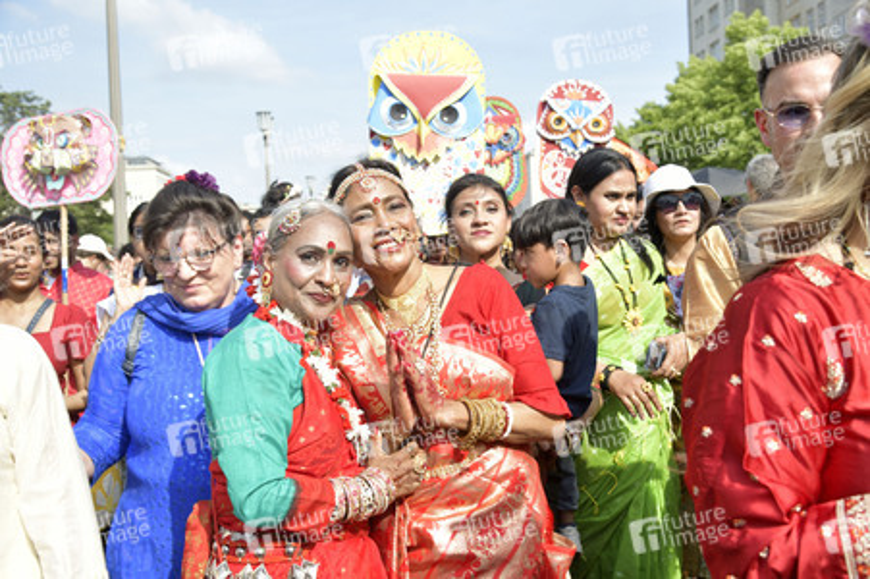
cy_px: 290
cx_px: 435
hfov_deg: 50.7
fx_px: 918
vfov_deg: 35.0
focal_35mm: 38
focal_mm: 38
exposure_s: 1/200
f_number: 6.3
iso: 160
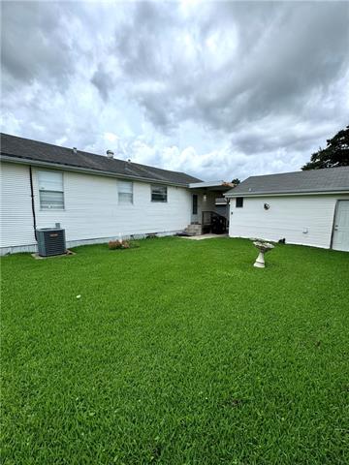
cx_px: 174
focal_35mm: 14
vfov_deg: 102.1
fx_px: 188
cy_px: 232
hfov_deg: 85.7
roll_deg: -0.6
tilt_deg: -7.1
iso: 40
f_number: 2.2
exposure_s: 1/2584
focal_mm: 2.22
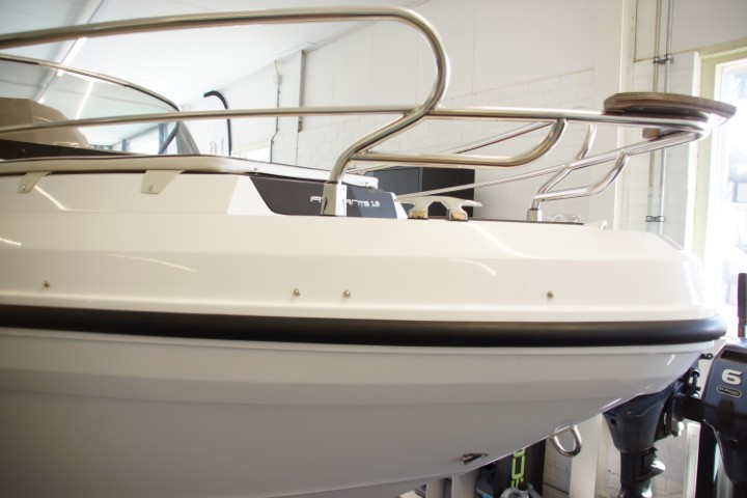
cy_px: 249
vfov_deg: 47.9
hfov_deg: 67.4
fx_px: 560
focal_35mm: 27
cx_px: 374
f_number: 3.5
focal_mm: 18
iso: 200
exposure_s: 1/50
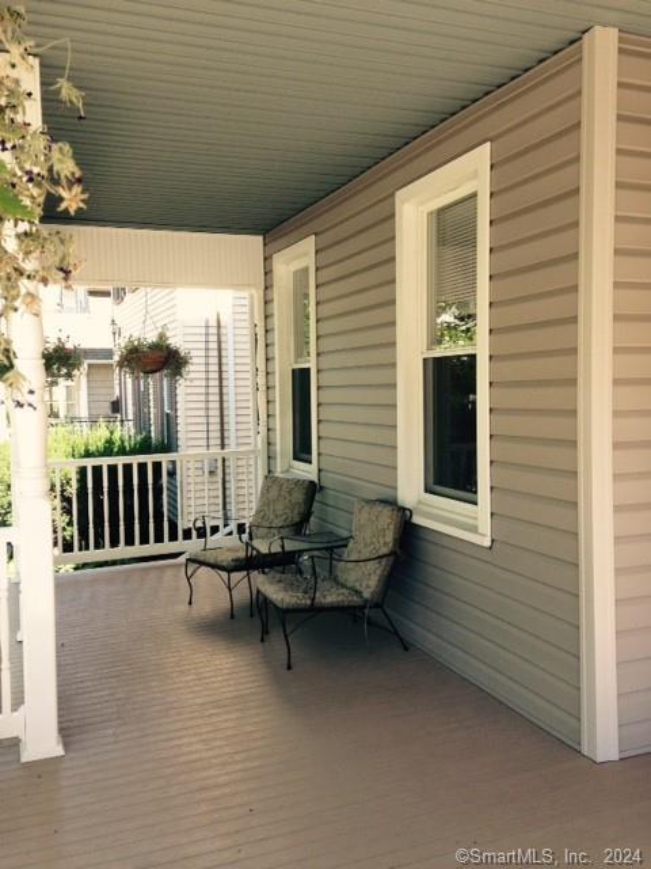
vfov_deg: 55.4
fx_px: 827
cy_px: 434
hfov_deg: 42.9
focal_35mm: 33
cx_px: 326
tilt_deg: -0.6
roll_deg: +0.2
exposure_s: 1/176
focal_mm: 4.12
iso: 50
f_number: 2.4
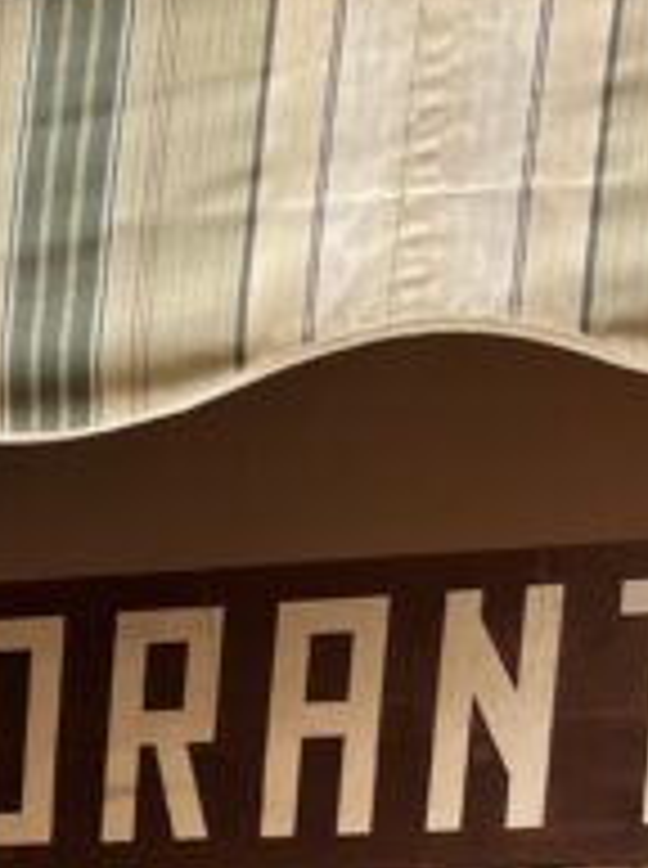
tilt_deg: -7.7
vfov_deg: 15.5
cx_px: -580
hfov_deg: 12.3
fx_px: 2705
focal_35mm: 108
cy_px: 1592
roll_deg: +0.7
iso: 125
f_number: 1.6
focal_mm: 5.1
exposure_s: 1/121
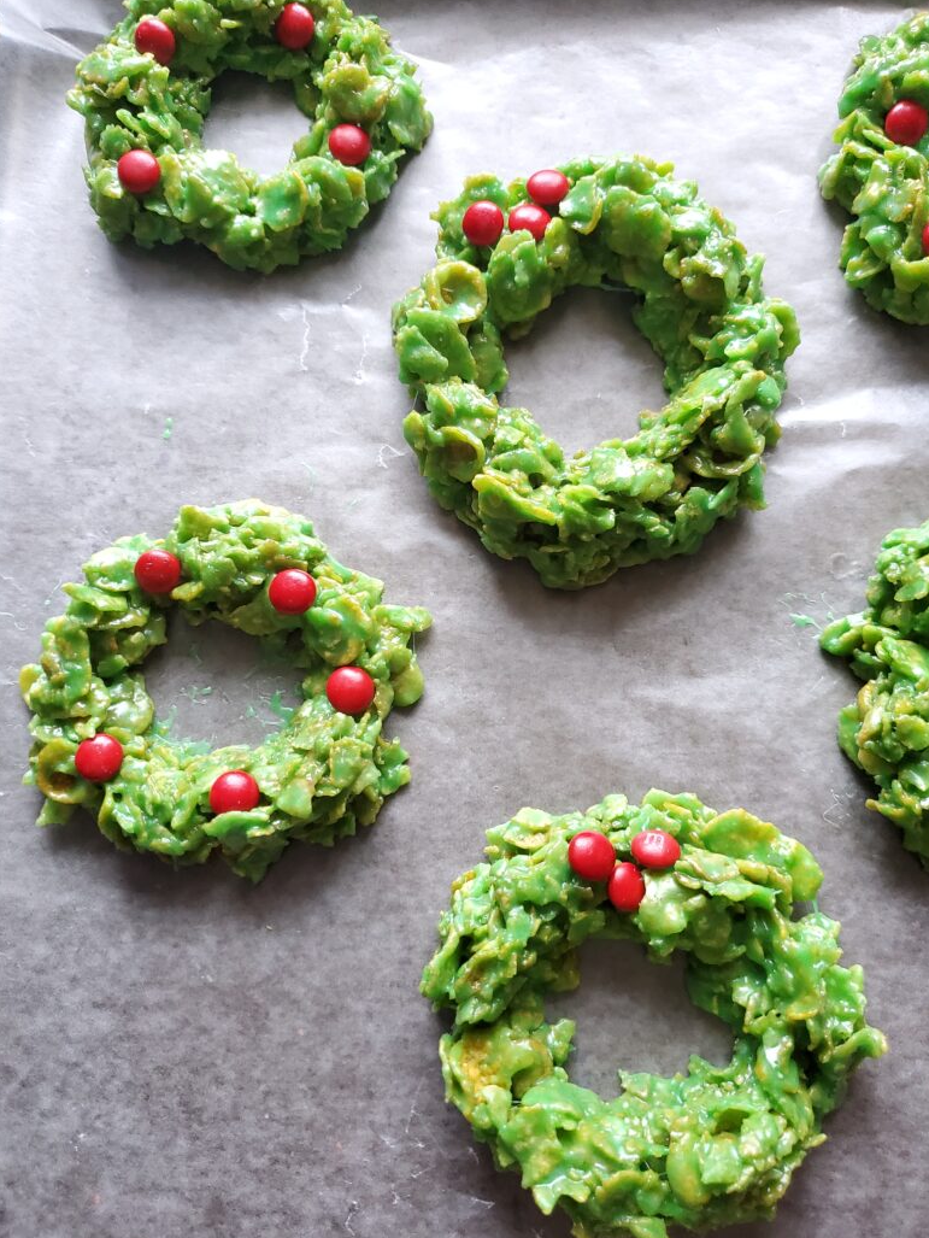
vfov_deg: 65.3
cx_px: 477
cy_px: 618
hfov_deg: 51.4
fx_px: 966
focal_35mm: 27
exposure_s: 1/40
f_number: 1.5
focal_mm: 4.3
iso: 640
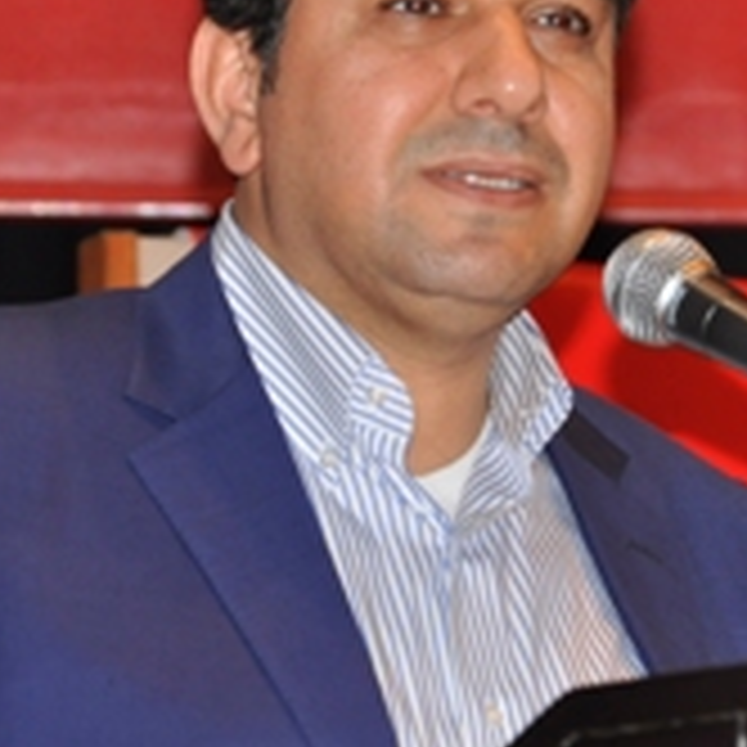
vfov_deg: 4.9
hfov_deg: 4.9
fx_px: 8793
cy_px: 230
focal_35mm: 360
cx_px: 450
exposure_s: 1/30
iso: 800
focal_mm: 105
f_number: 8
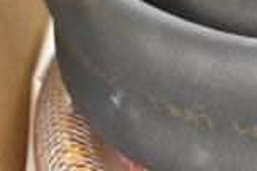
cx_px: 457
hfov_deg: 11.0
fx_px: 1248
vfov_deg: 7.8
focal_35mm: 175
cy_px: 109
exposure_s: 1/100
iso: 6400
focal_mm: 29
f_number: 5
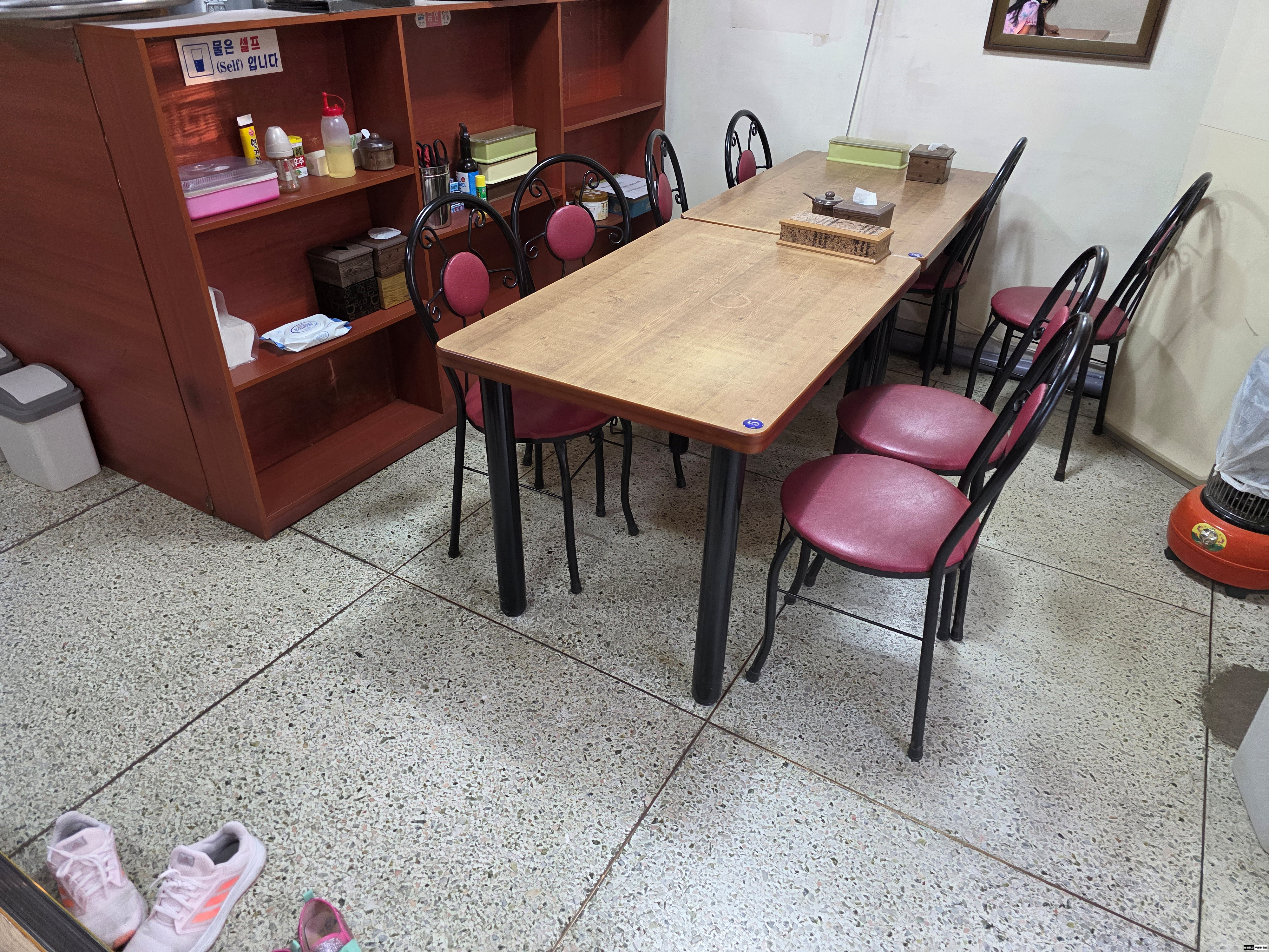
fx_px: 843
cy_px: 476
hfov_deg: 73.9
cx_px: 634
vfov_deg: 58.9
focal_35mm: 23
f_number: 1.7
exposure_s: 1/120
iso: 250
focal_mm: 6.3
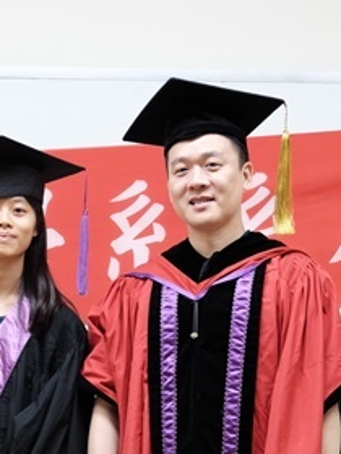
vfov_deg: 18.3
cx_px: 106
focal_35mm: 105
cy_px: 451
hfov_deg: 14.1
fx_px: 1379
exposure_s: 1/120
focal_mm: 34.3
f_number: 3.6
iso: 1600
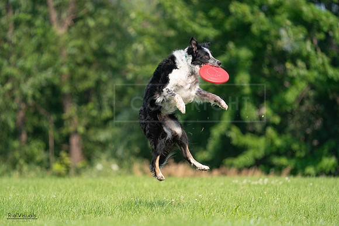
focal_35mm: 474
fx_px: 4464
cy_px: 113
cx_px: 170
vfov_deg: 2.9
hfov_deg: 4.3
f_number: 6.3
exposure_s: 1/4000
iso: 1600
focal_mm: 474
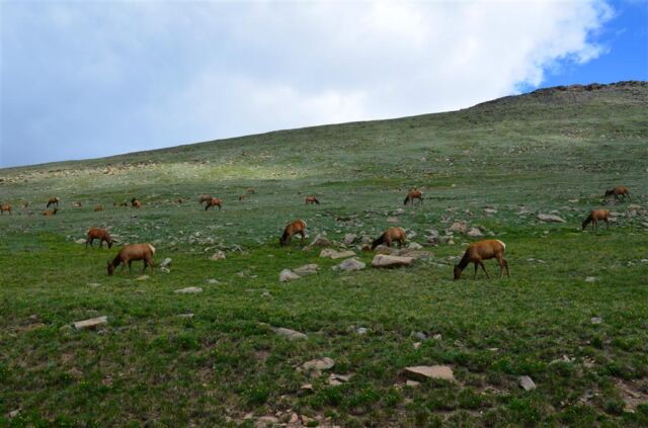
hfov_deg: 46.5
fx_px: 754
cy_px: 214
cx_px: 324
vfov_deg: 31.7
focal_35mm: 42
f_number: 11
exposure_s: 1/125
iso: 100
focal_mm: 28
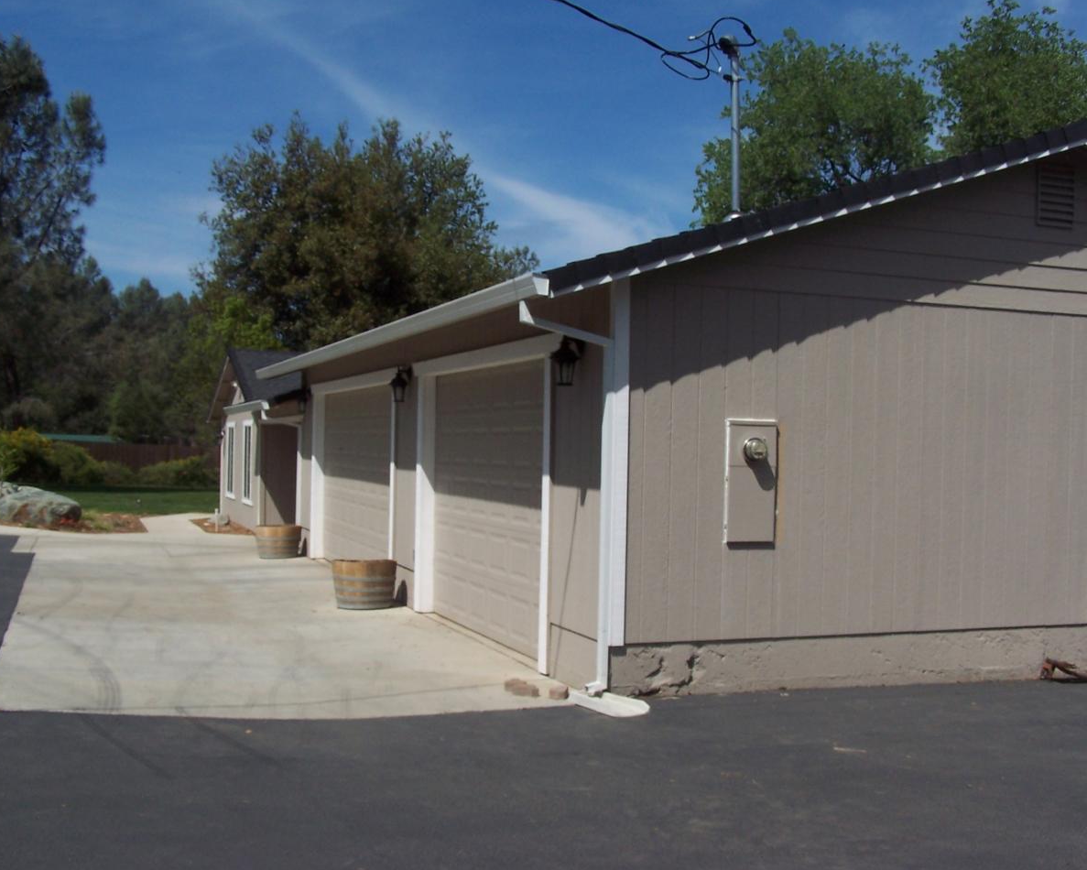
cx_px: 530
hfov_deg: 45.8
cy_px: 431
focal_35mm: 40
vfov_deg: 37.3
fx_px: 1287
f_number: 5.6
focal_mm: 6.3
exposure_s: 1/1000
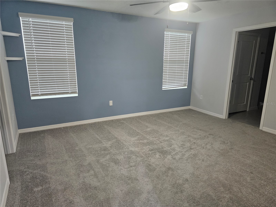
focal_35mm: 23
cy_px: 104
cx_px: 138
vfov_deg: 58.9
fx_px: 183
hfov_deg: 73.9
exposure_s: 1/120
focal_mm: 6.3
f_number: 1.7
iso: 800
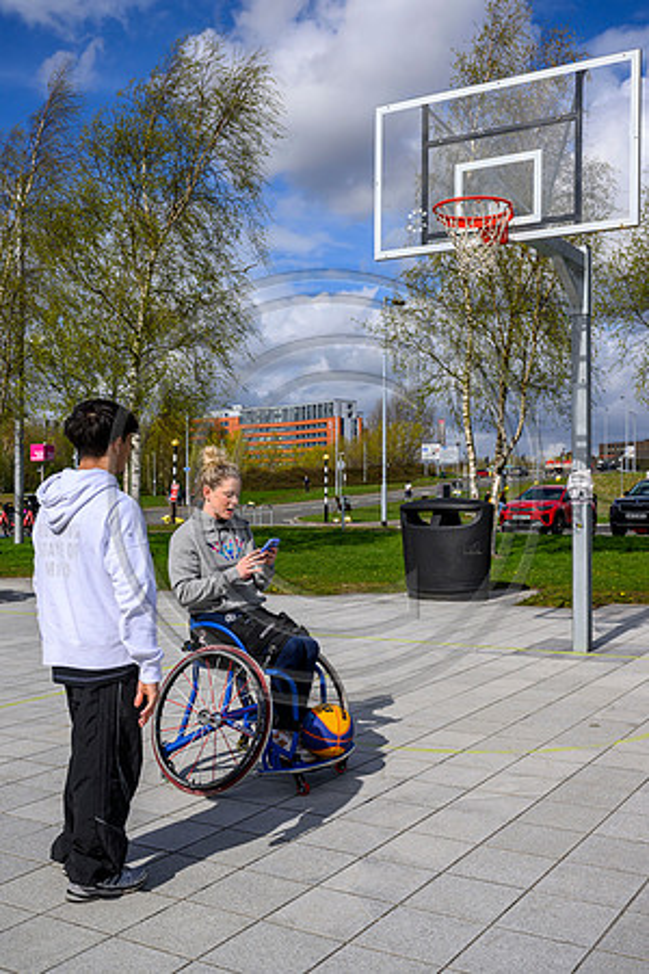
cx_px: 324
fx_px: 1000
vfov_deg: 51.9
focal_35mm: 37
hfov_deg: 35.9
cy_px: 487
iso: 500
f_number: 5.6
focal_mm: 37
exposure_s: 1/5000
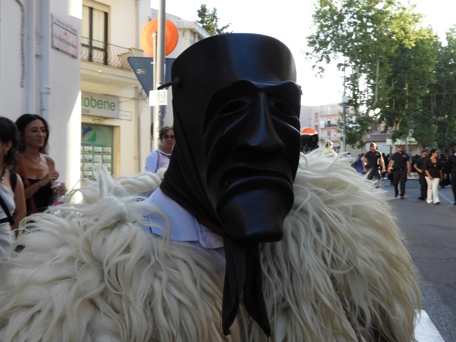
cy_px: 171
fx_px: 461
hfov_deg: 52.6
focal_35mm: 35
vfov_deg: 40.7
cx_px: 228
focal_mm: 6.3
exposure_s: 1/125
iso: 100
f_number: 3.8
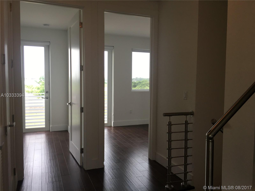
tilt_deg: -3.5
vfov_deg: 48.2
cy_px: 96
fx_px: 214
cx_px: 128
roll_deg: -0.6
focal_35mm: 29
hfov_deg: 61.7
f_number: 2.2
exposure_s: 1/100
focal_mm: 4.15
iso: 50
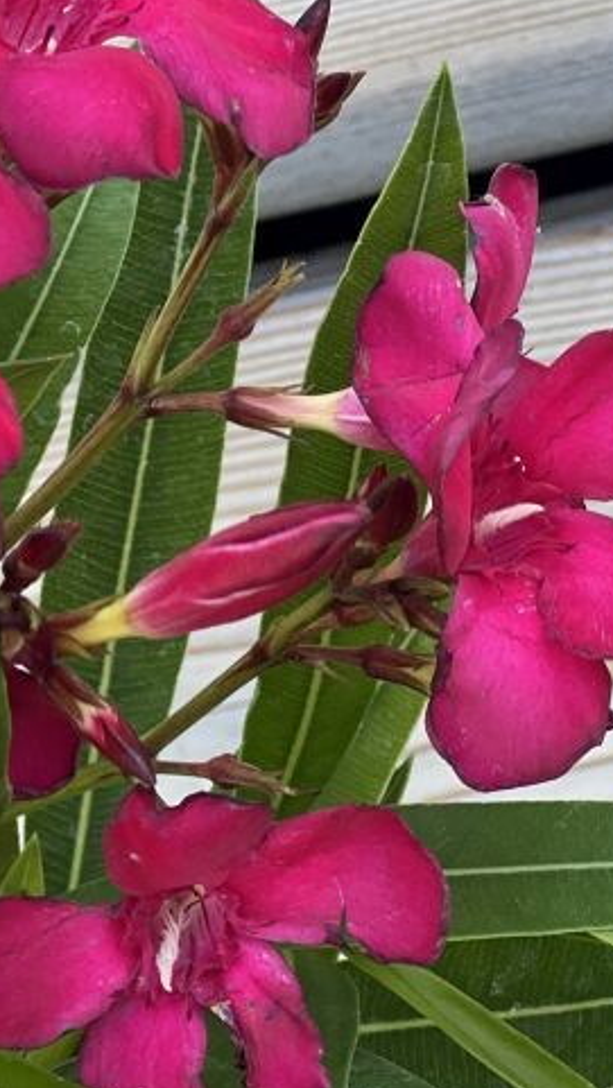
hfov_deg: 7.7
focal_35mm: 157
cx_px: -38
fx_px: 4531
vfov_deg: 13.7
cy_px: 526
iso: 64
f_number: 2.8
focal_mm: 9
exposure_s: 1/121
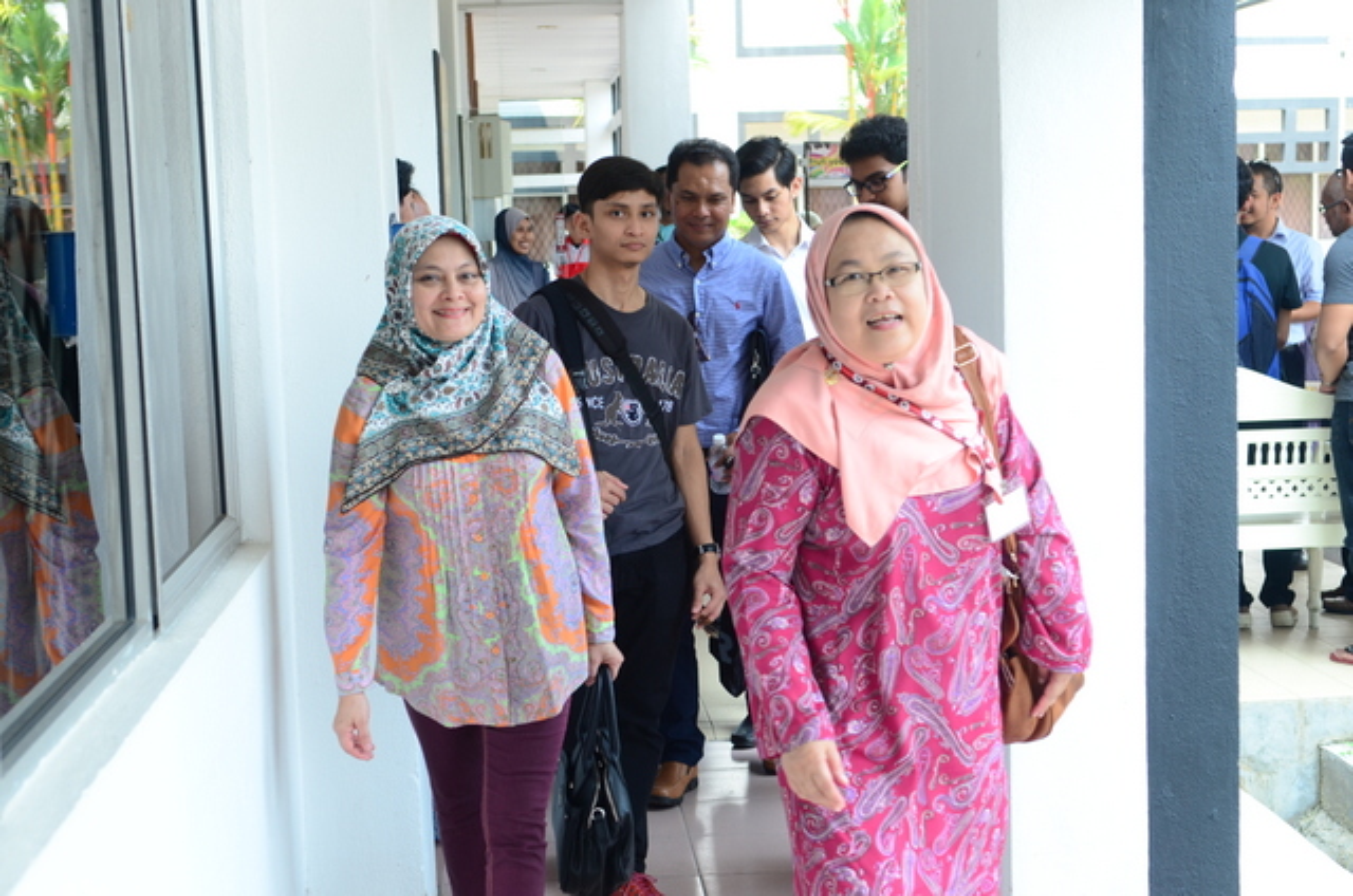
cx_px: 676
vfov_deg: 25.6
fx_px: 1969
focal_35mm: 52
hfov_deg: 37.9
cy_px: 448
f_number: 4
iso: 320
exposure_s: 1/160
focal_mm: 35
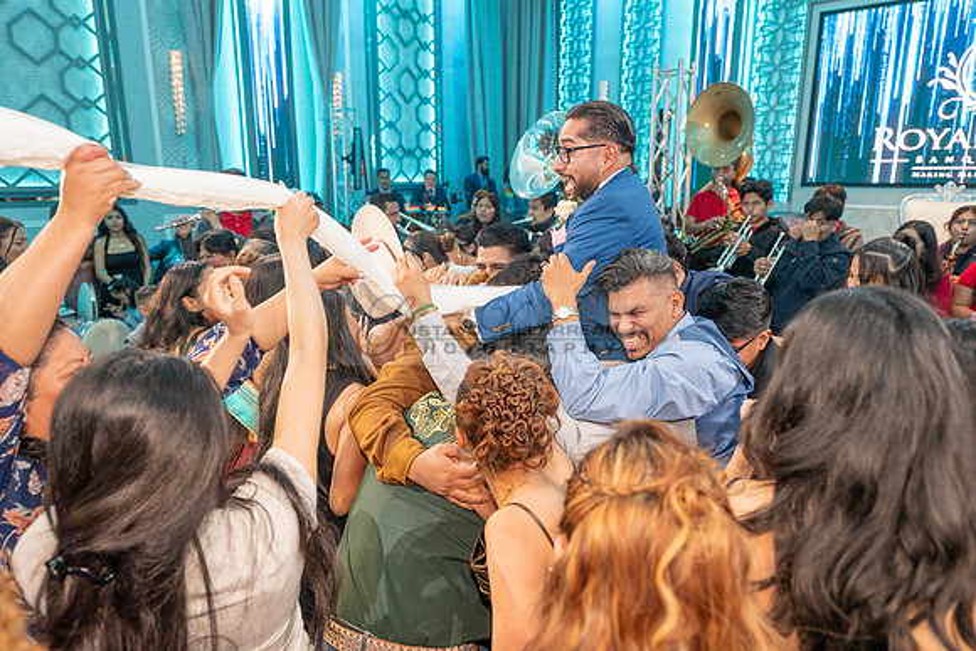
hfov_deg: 73.7
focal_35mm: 24
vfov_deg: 53.2
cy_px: 326
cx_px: 488
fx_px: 651
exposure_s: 1/200
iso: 1000
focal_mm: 24
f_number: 3.5
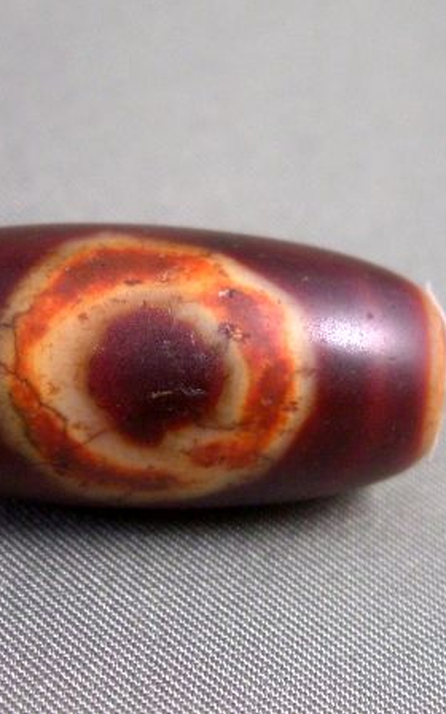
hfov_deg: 23.9
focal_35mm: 54
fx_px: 1050
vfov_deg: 37.5
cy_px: 357
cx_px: 161
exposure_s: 1/60
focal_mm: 7.9
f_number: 2.8
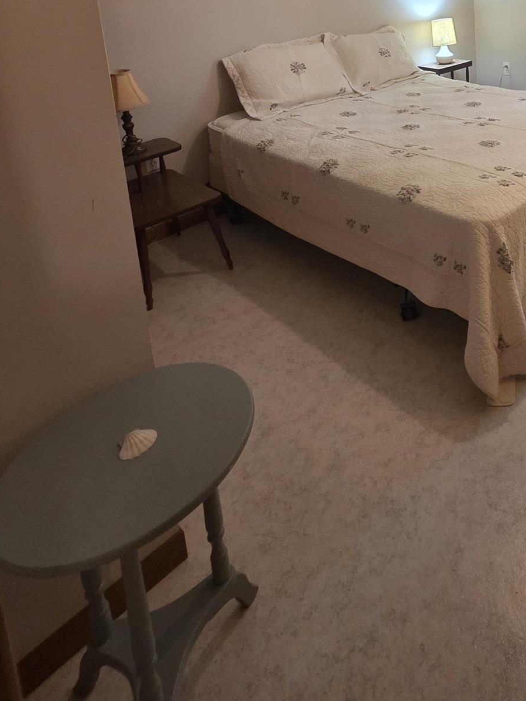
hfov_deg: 48.2
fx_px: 506
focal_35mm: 25
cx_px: 489
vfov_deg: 57.5
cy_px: 46
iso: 250
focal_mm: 2.2
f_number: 1.9
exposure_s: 1/60
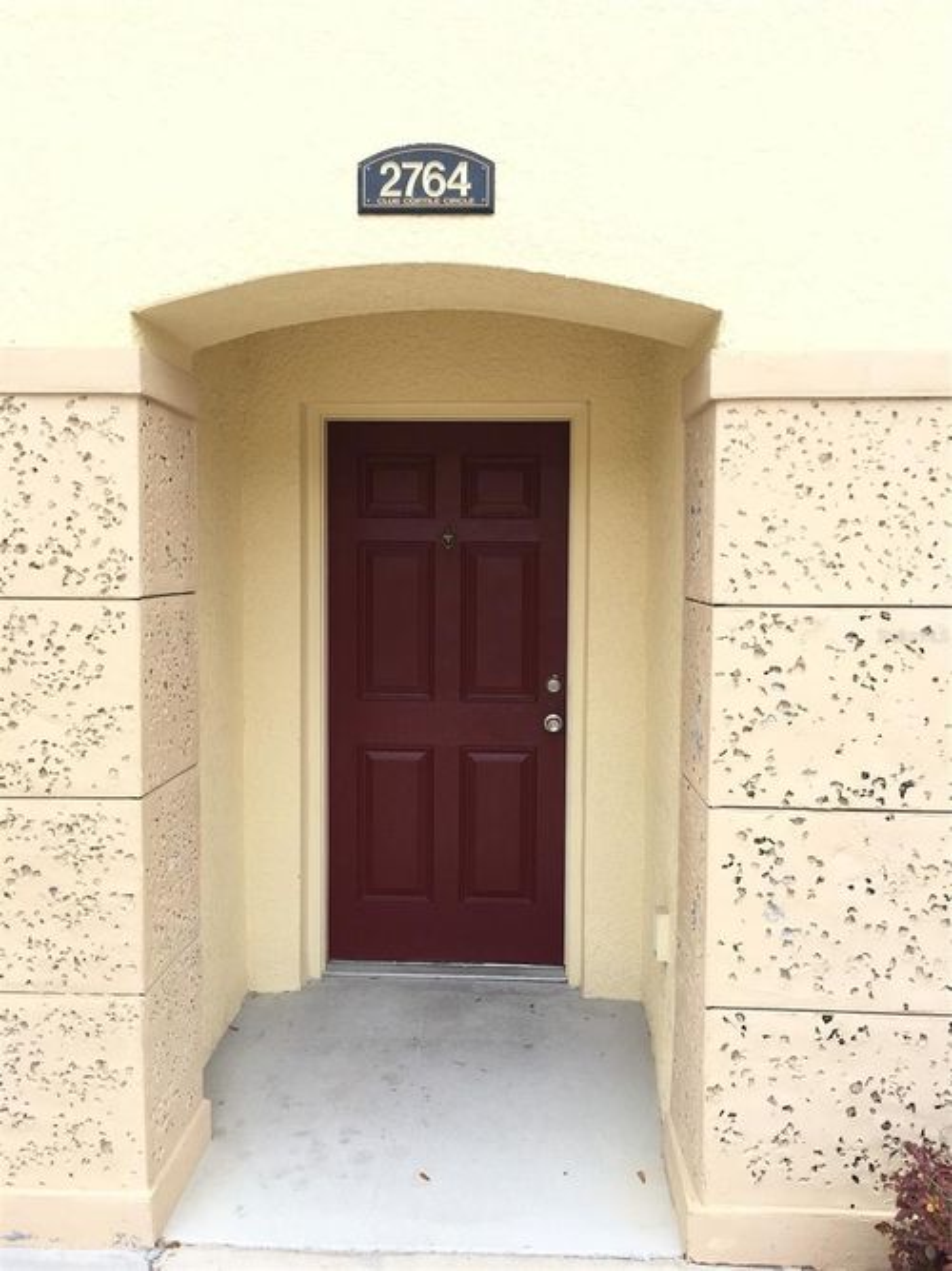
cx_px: 476
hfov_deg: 48.2
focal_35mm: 29
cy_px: 636
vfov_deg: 61.7
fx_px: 1064
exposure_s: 1/582
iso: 25
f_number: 2.2
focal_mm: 4.15
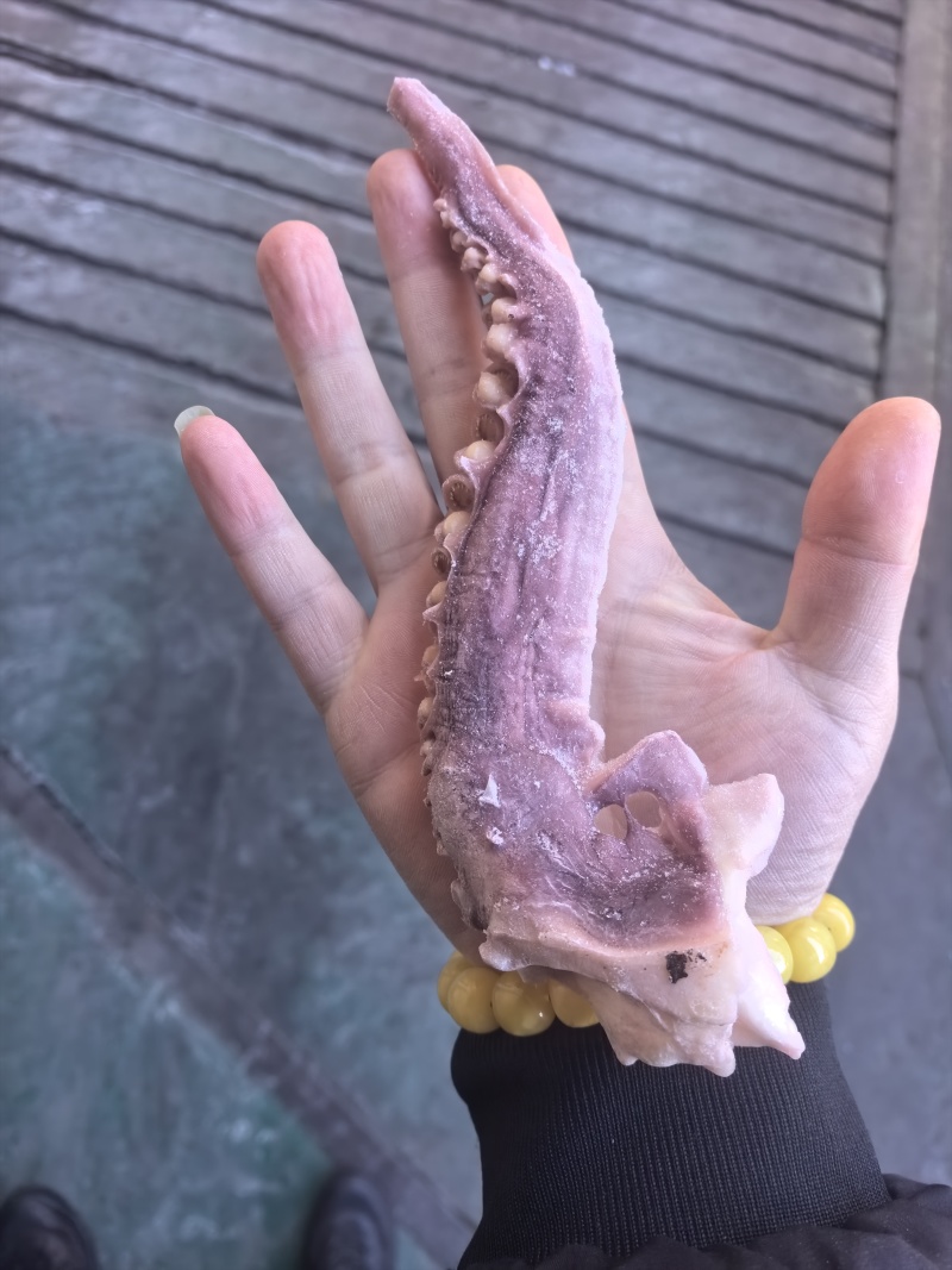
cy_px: 635
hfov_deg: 56.8
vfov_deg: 71.6
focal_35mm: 24
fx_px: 880
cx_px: 476
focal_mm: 5.75
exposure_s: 1/120
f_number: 2
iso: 200
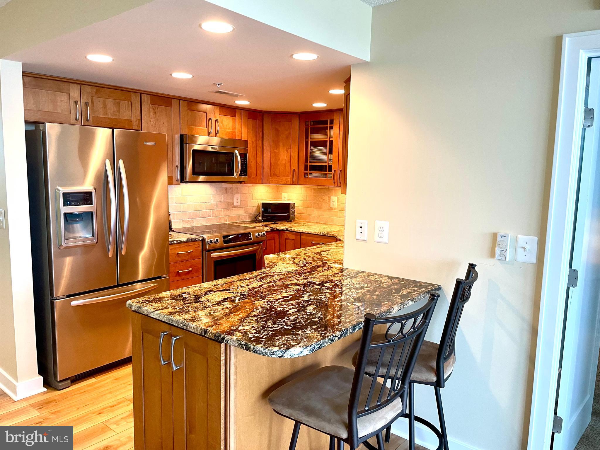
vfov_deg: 53.1
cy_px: 225
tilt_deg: -8.0
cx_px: 300
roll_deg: -1.0
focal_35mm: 26
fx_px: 451
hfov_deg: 67.3
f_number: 1.6
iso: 125
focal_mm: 4.2
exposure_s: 1/60
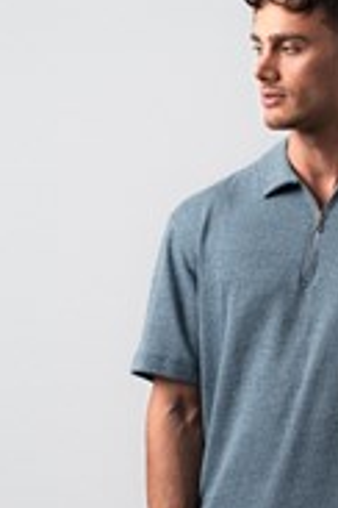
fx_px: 3239
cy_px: 441
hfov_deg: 6.0
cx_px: 302
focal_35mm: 230
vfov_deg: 8.9
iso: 100
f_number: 10
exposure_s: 1/125
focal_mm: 70
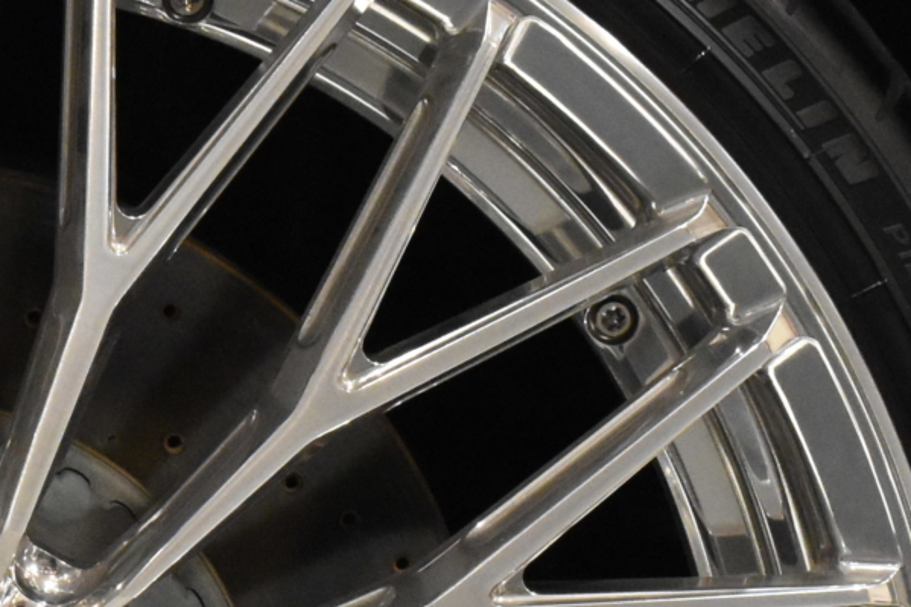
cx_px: -30
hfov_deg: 9.4
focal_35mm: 218
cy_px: 757
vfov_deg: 6.3
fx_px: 5515
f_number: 8
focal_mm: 34
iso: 3200
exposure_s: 1/50
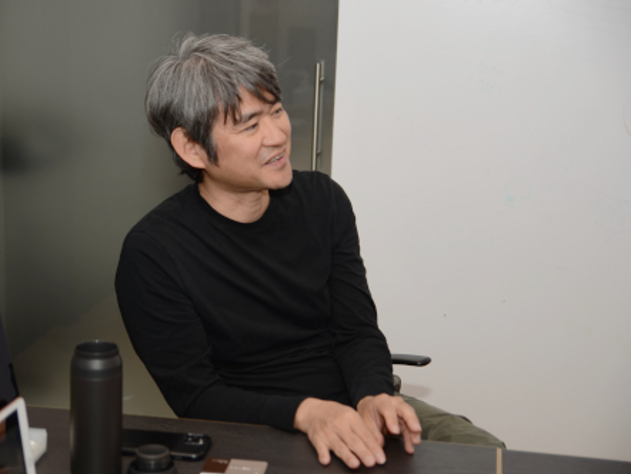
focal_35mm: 70
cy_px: 233
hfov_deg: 27.7
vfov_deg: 21.0
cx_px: 283
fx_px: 1277
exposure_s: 1/160
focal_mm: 42
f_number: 2.8
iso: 100
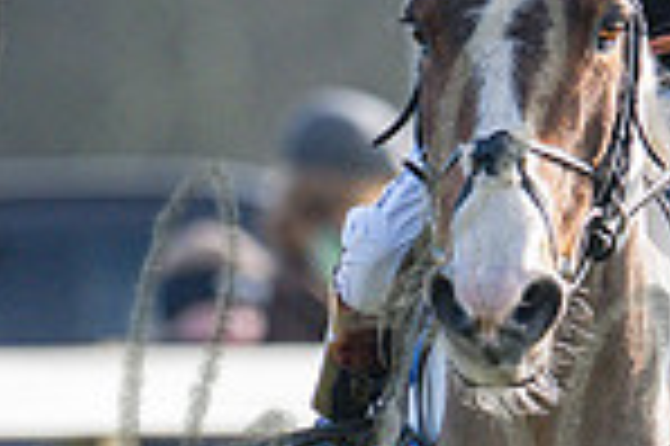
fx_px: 60865
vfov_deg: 0.4
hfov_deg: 0.6
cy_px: 90
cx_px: 324
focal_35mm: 3274
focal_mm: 400
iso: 400
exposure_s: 1/1250
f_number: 4.5
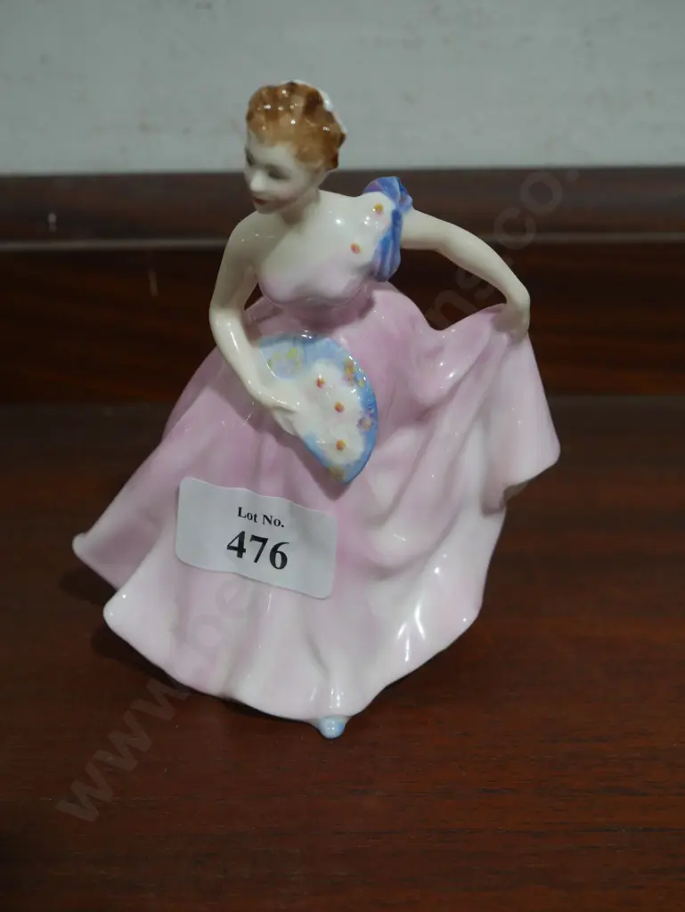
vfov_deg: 36.8
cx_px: 342
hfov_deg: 28.1
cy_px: 456
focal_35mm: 52
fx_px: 1371
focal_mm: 26
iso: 400
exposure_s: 1/60
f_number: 5.3
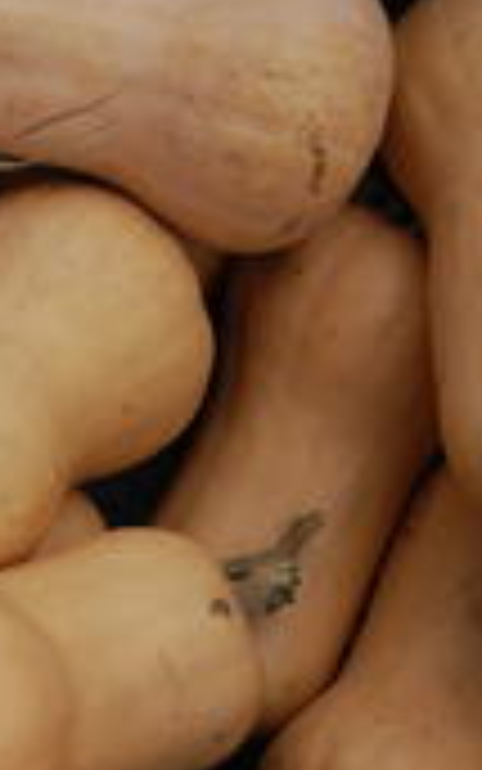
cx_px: -59
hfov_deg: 6.7
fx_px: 4120
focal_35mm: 196
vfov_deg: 10.7
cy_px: 441
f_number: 6.3
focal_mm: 55
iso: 200
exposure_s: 1/160
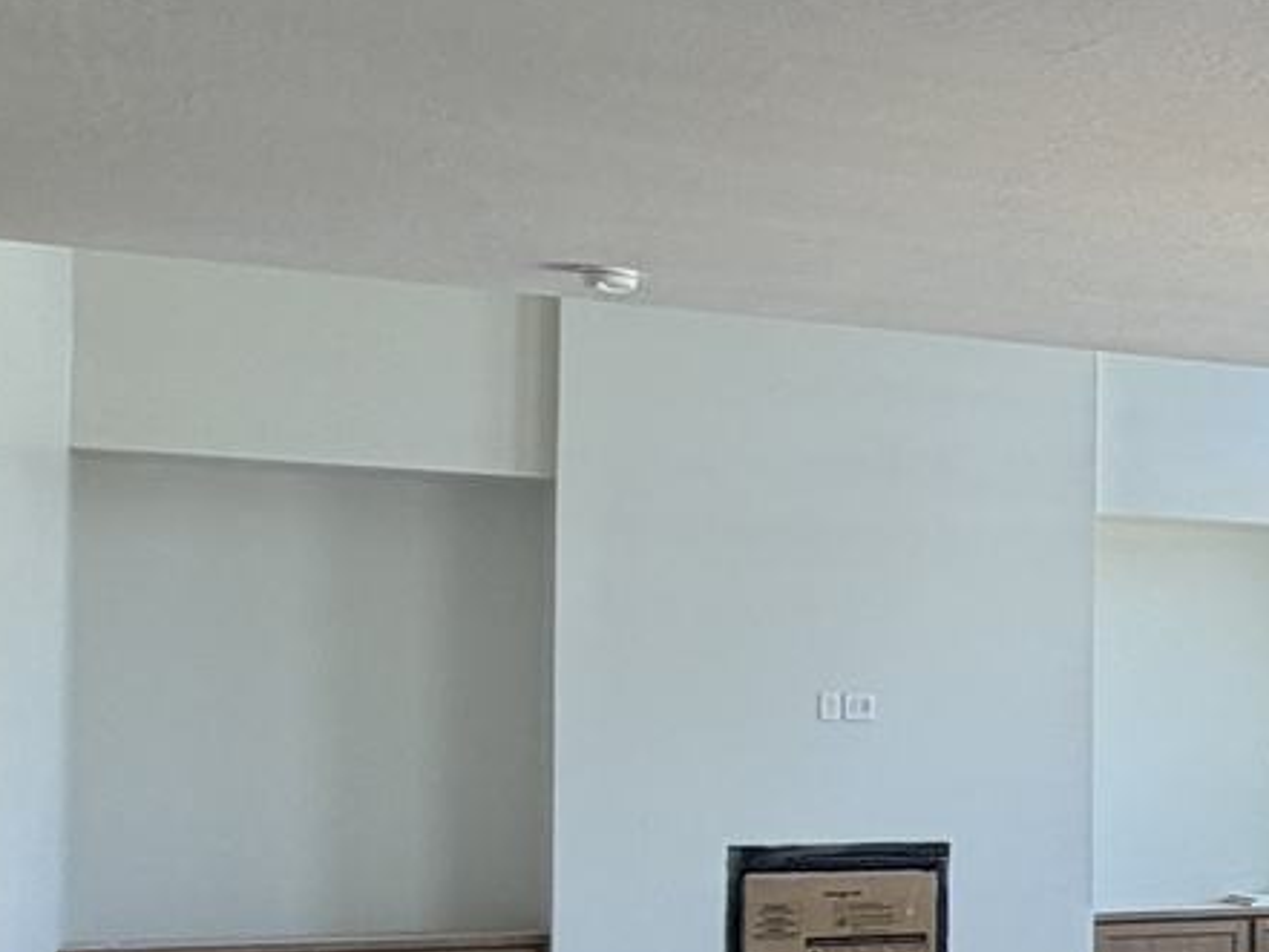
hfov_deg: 23.0
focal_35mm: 65
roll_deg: +0.0
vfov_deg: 22.4
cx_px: 1988
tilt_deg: +1.2
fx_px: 2384
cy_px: 719
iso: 40
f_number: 2.2
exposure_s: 1/120
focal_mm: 2.22
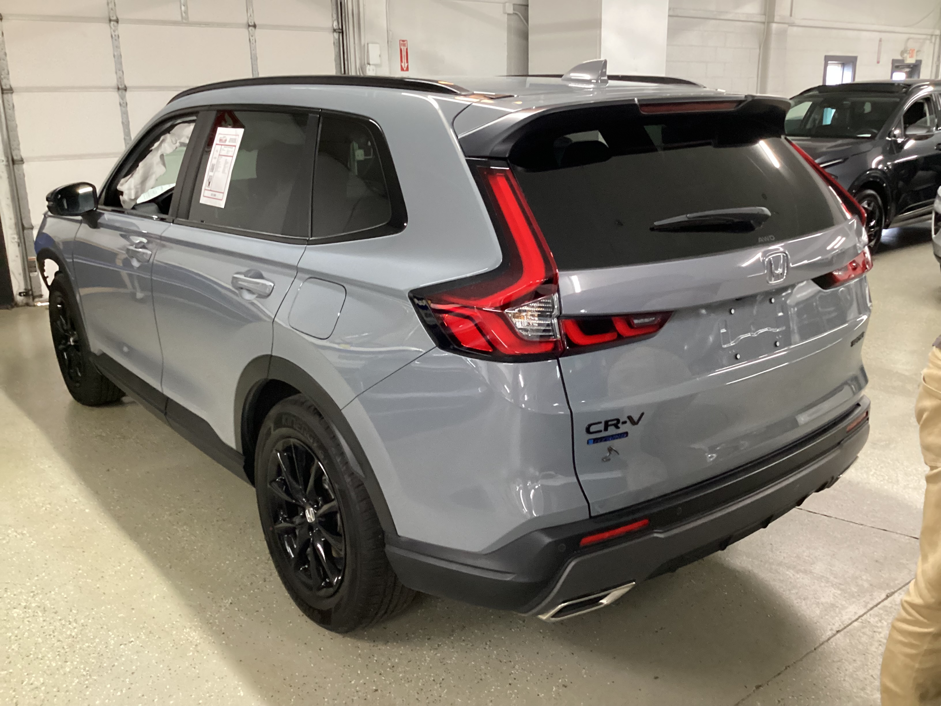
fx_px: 843
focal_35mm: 31
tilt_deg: -18.4
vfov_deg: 45.4
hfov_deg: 58.4
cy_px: 353
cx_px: 470
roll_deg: +0.1
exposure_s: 1/33
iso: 400
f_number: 2.4
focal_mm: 3.3
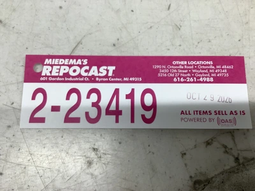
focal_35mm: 31
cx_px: 128
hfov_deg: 58.4
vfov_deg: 45.4
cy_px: 96
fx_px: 228
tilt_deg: -79.3
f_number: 2.4
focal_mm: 3.3
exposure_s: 1/120
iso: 64
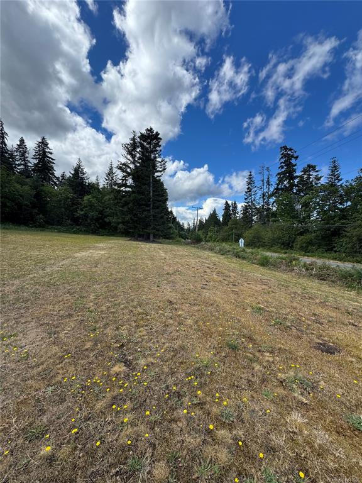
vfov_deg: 102.1
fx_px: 195
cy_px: 242
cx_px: 181
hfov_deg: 85.7
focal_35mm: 14
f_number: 2.2
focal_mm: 2.22
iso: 40
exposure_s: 1/1143
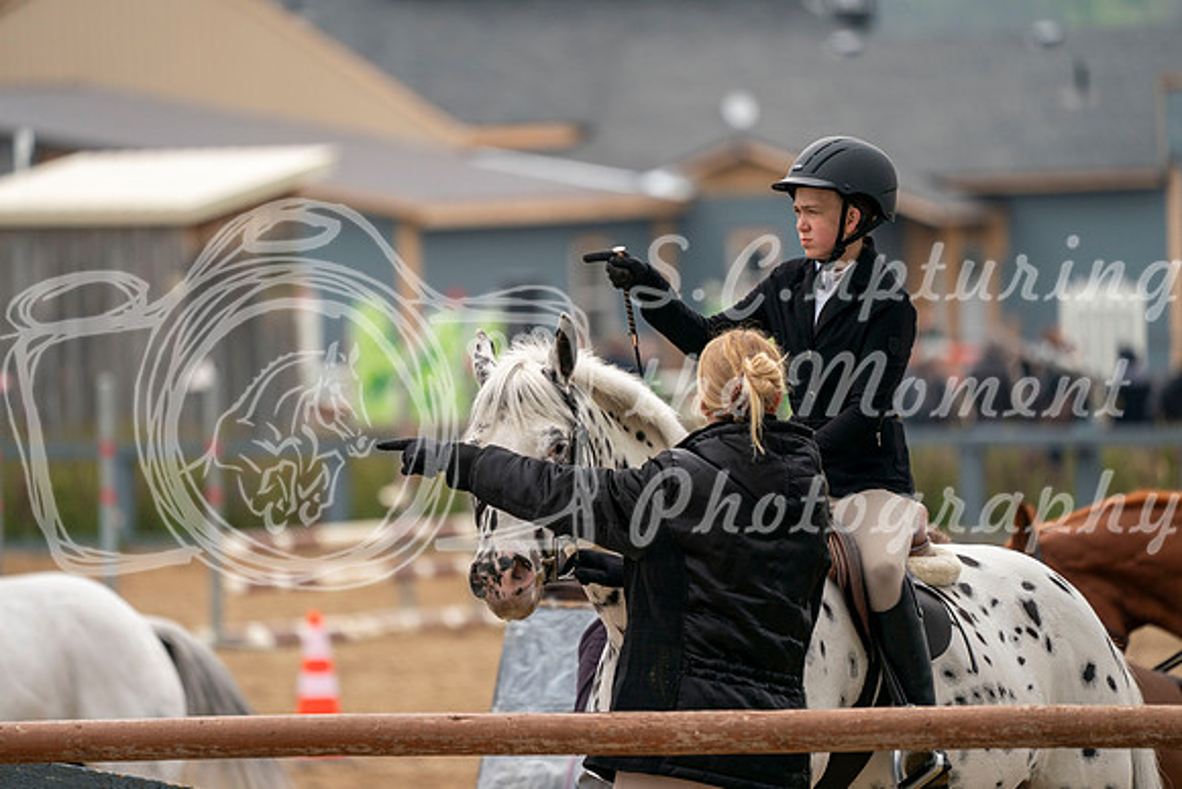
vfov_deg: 3.4
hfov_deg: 5.2
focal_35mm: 400
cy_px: 394
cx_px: 591
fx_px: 13136
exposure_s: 1/500
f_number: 5.6
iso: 250
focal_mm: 400
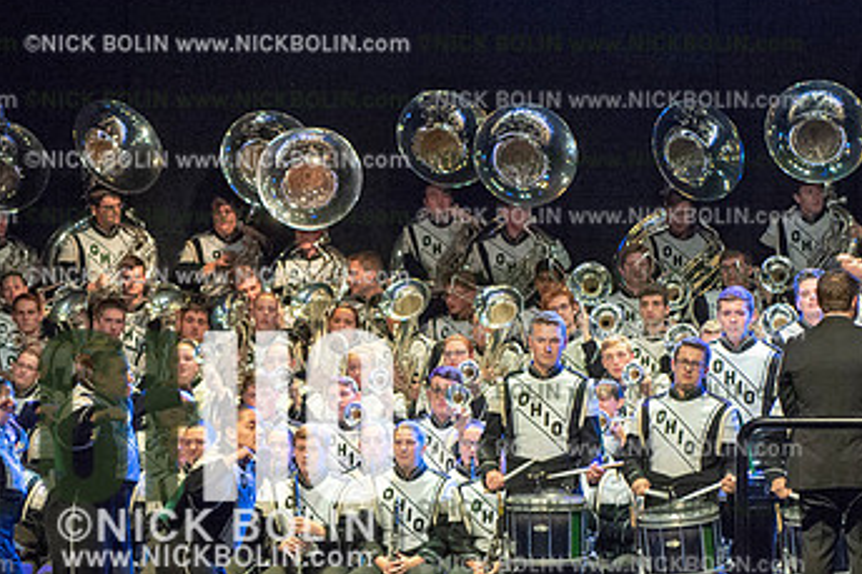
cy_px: 449
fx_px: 5648
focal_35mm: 236
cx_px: 216
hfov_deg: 8.7
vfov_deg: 5.8
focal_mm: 140
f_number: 5.6
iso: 8000
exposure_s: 1/400
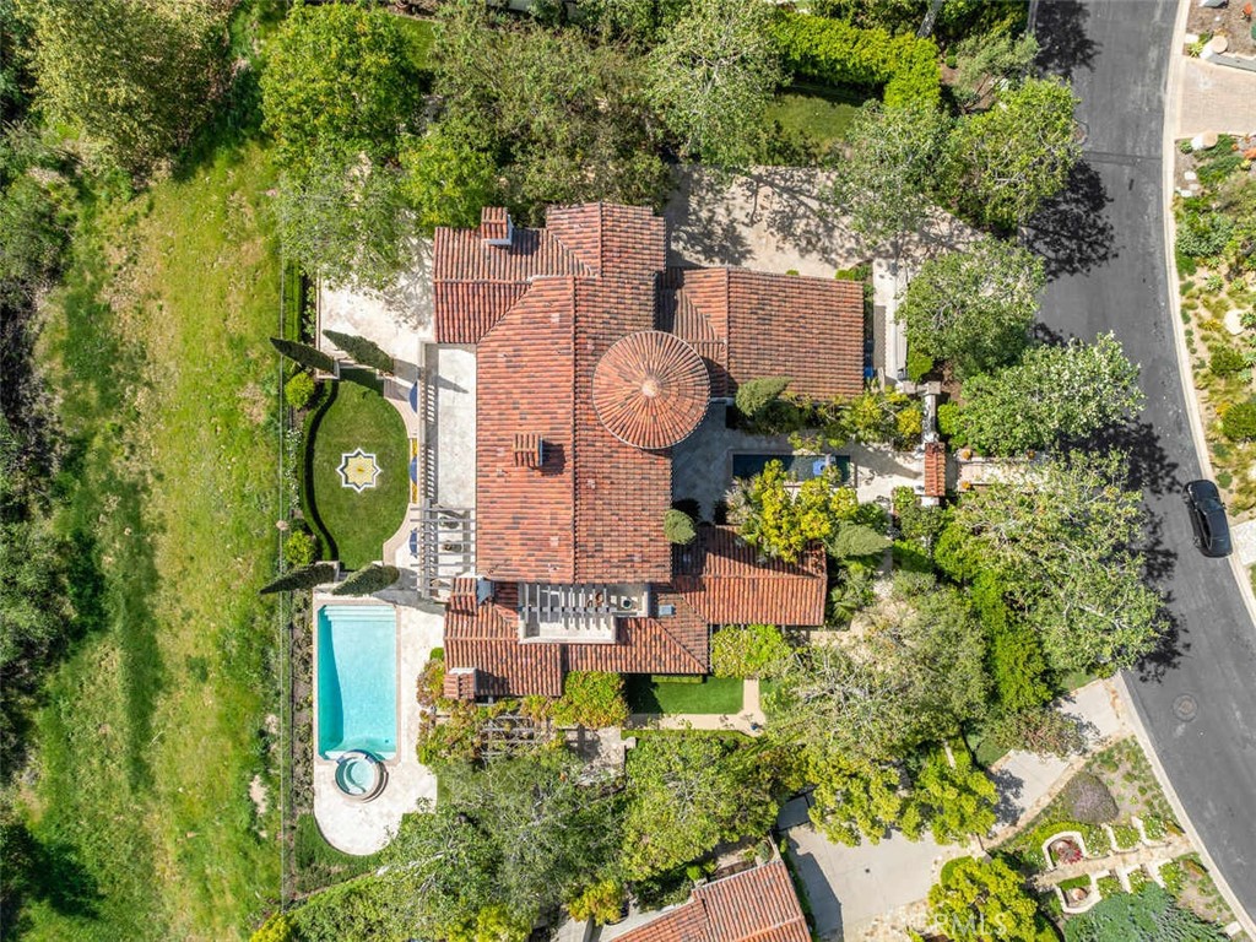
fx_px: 871
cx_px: 628
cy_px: 471
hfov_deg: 71.6
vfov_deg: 56.8
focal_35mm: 24
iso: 120
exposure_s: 1/200
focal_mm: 12.29
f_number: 2.8
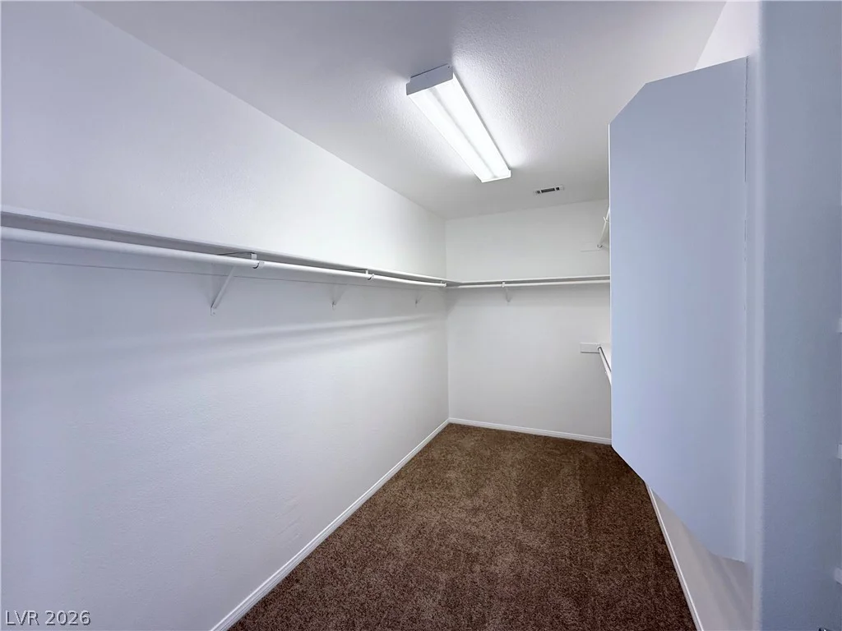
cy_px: 316
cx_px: 421
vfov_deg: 85.7
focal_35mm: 14
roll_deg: +1.5
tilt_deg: -1.5
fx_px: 341
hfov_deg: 102.1
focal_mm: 2.22
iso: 125
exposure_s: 1/120
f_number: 2.2
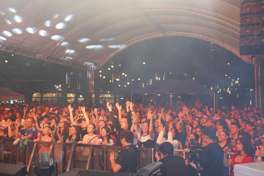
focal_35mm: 38
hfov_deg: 51.3
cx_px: 132
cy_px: 88
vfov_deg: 35.5
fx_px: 275
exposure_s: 1/160
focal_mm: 25
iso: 1250
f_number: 4.5
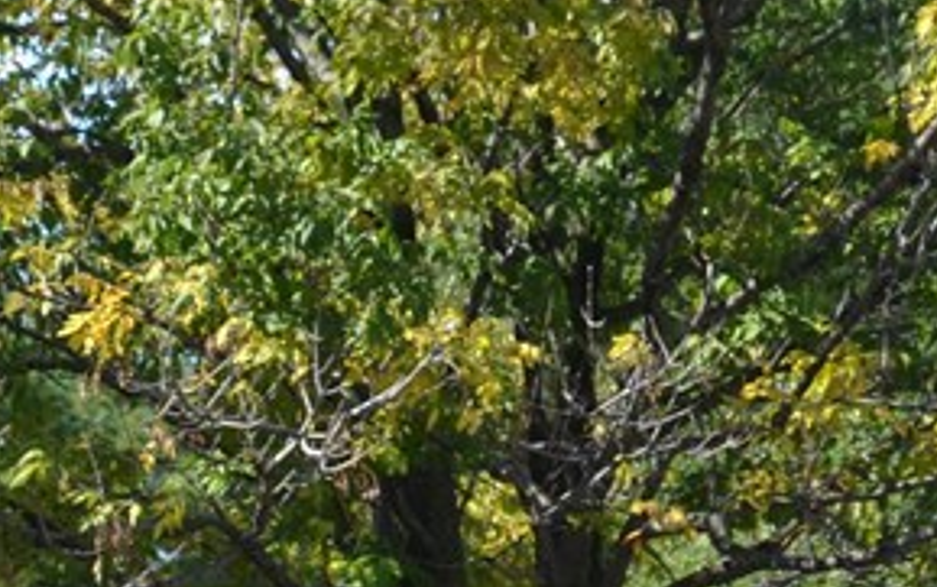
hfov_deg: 6.6
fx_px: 8072
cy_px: 1064
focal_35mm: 316
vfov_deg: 4.1
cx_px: 188
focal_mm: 55
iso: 100
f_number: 6.3
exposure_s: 1/160
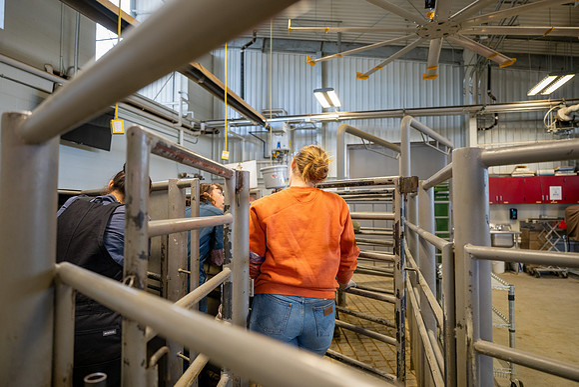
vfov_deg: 53.2
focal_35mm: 24
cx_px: 290
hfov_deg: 73.7
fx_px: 386
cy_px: 194
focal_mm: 24
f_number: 2.8
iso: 1000
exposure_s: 1/125
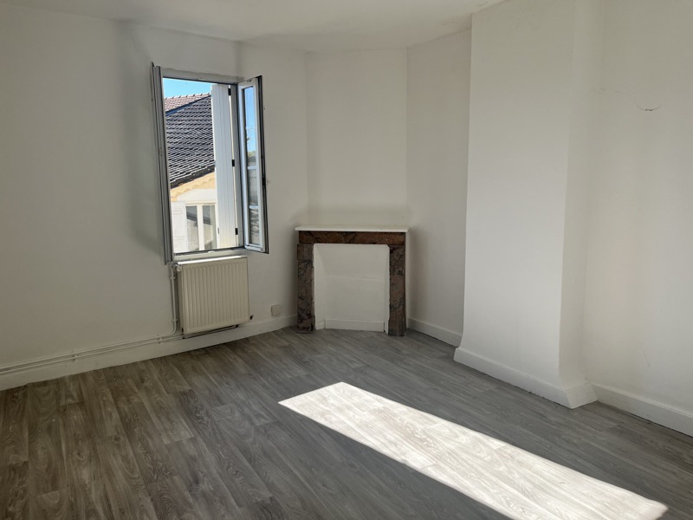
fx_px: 521
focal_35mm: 26
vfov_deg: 53.1
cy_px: 260
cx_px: 346
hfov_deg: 67.3
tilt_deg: -7.9
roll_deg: +0.5
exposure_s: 1/816
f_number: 1.6
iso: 50
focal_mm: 5.1
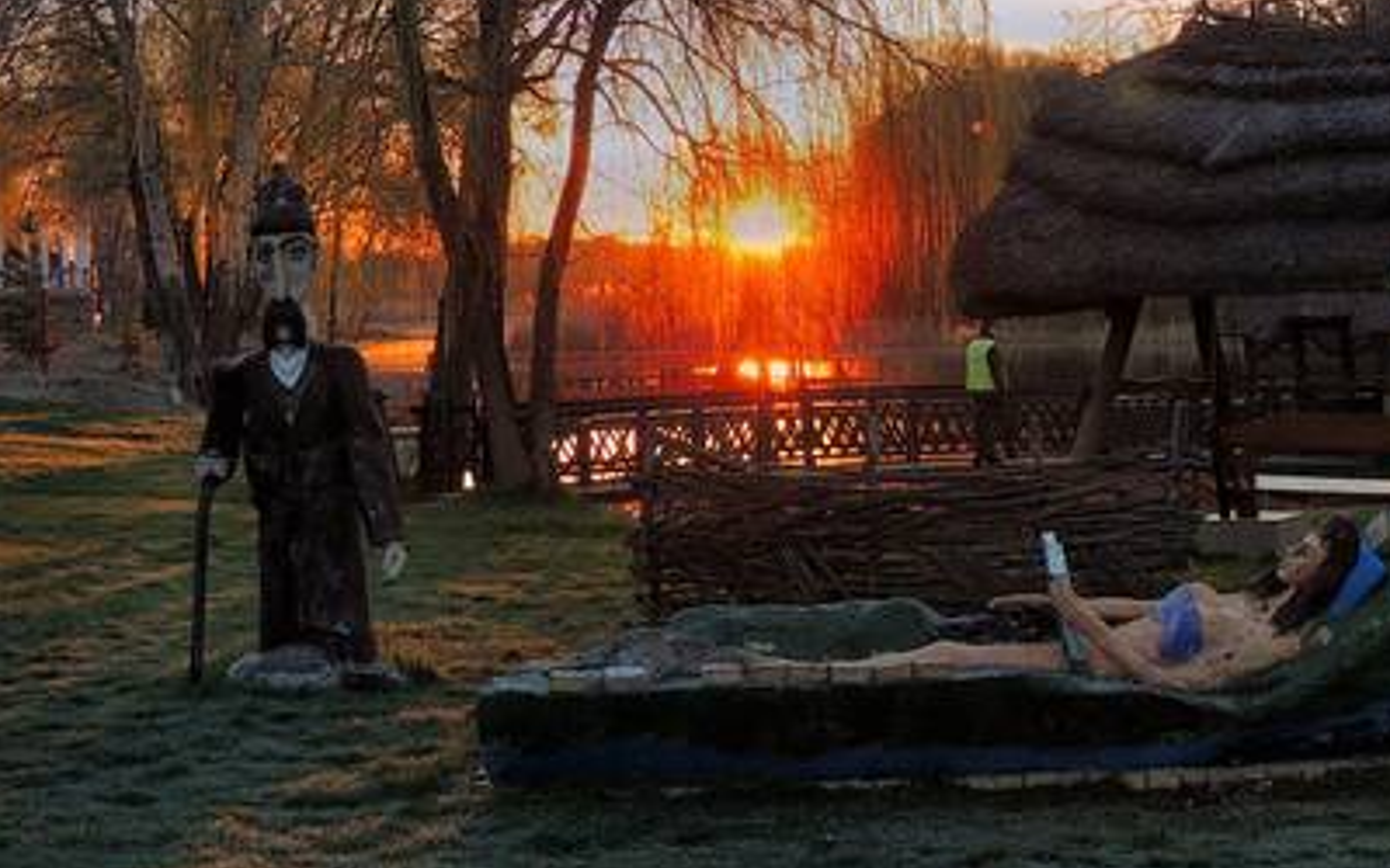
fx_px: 2765
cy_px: 177
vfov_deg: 17.7
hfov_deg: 28.0
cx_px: 938
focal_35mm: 73
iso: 100
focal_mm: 7.6
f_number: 3.4
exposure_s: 1/125
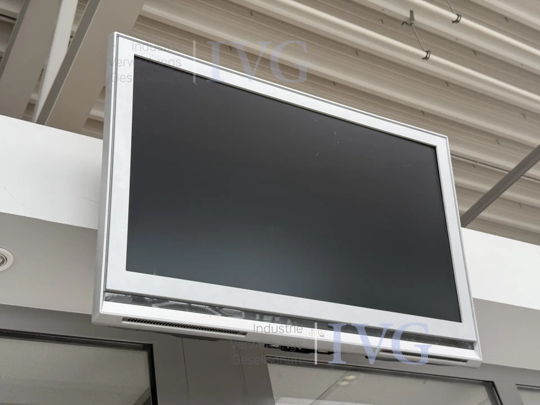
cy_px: 202
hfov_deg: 39.7
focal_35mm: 48
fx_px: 749
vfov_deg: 30.3
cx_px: 270
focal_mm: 6.76
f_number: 1.78
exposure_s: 1/121
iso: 50
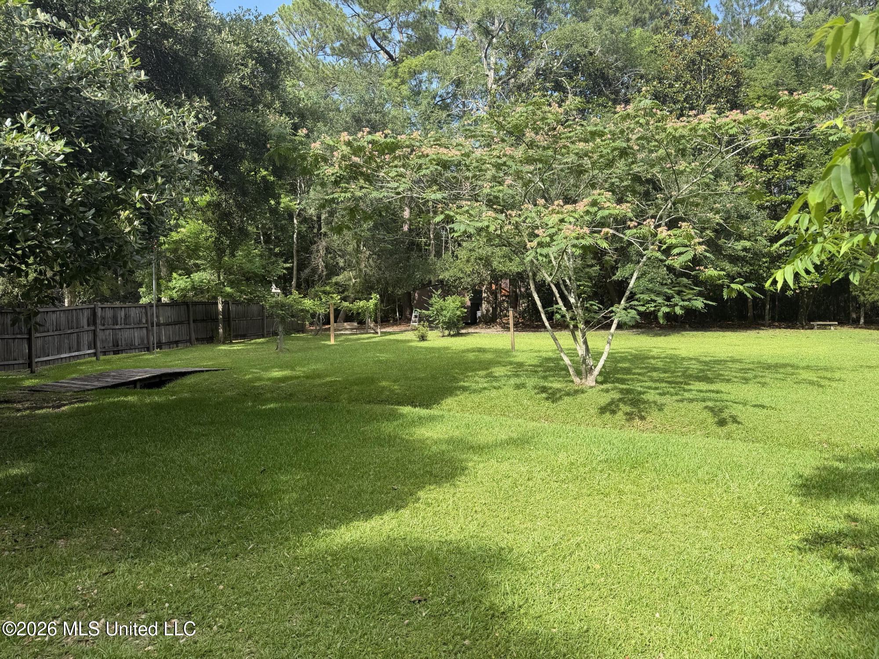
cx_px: 440
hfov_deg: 71.6
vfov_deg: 56.8
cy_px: 330
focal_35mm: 24
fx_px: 609
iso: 80
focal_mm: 6.76
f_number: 1.78
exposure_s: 1/1437
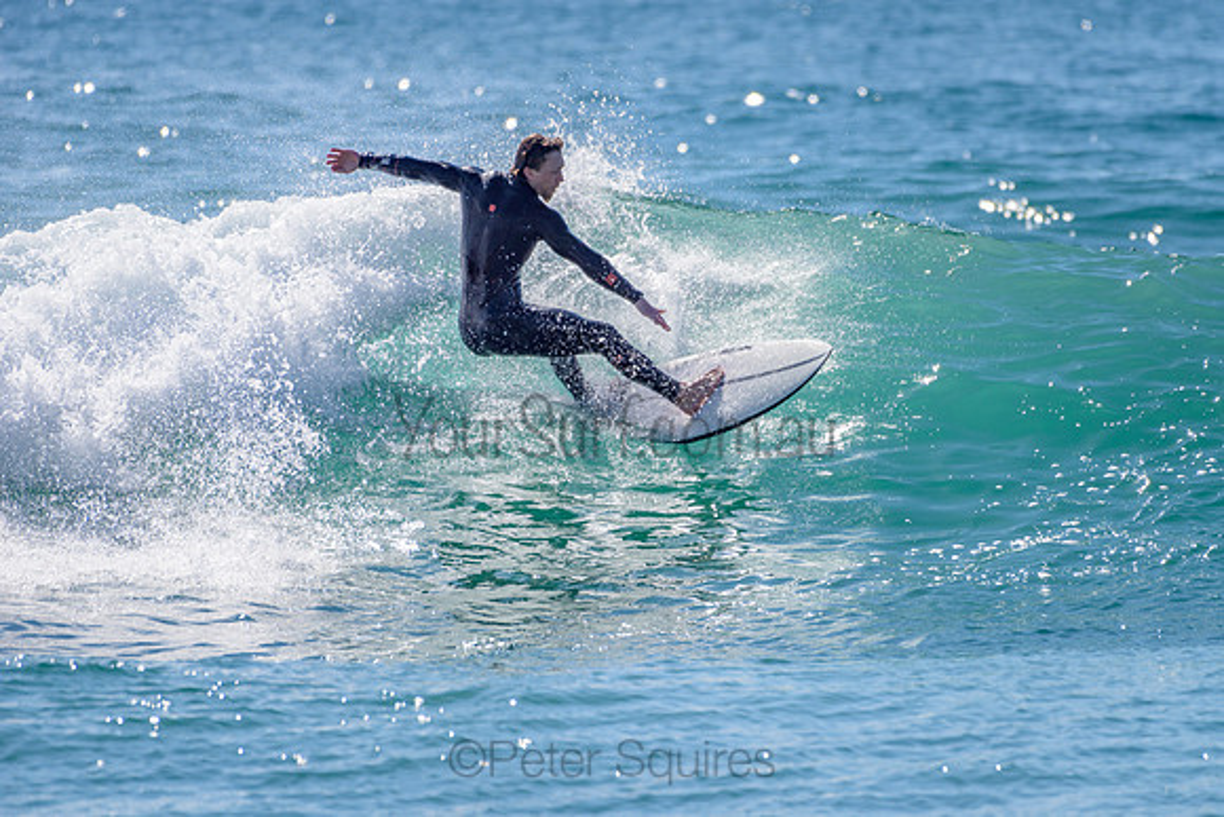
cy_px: 404
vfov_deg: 2.2
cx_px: 750
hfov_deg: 3.4
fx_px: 20850
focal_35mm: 613
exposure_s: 1/2000
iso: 64
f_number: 5.6
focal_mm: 500
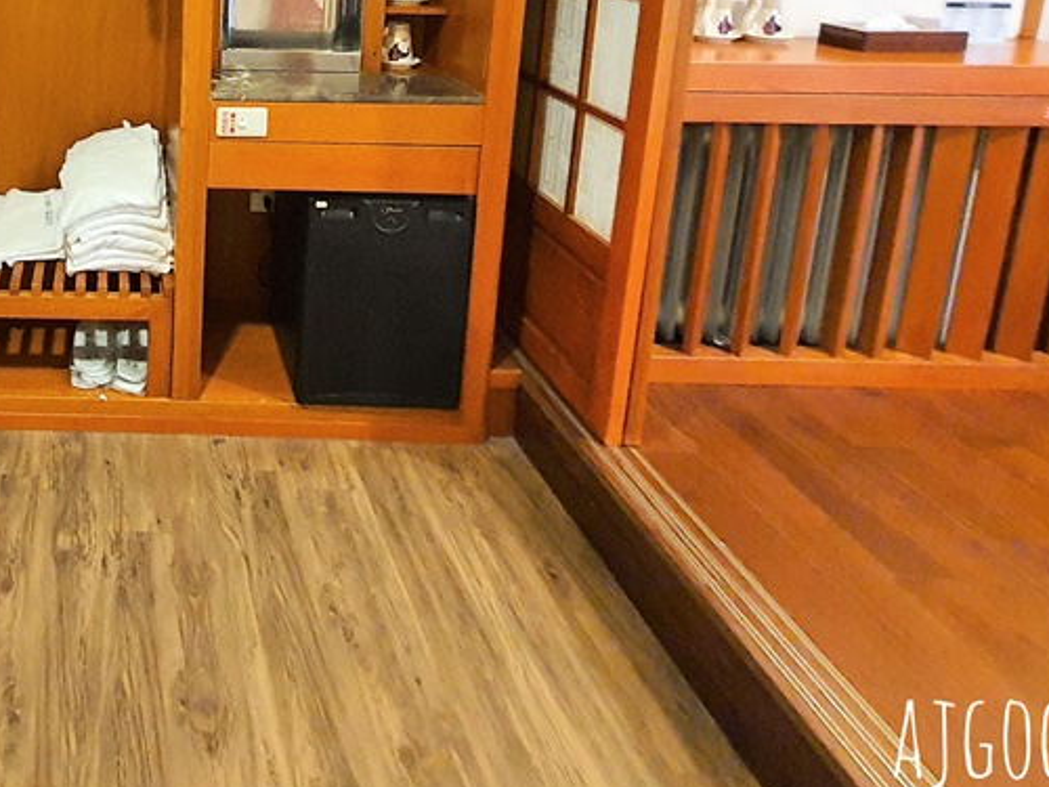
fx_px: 788
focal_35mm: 26
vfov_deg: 45.9
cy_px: 25
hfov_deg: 56.8
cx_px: 82
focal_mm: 1.74
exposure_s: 1/17
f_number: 2.2
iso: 640
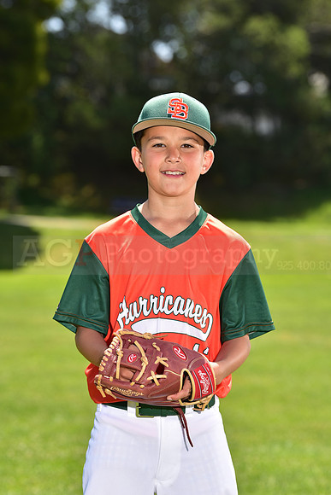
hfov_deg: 8.6
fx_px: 2205
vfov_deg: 12.8
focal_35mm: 160
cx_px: 166
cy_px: 248
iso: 80
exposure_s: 1/200
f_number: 5.6
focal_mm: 160
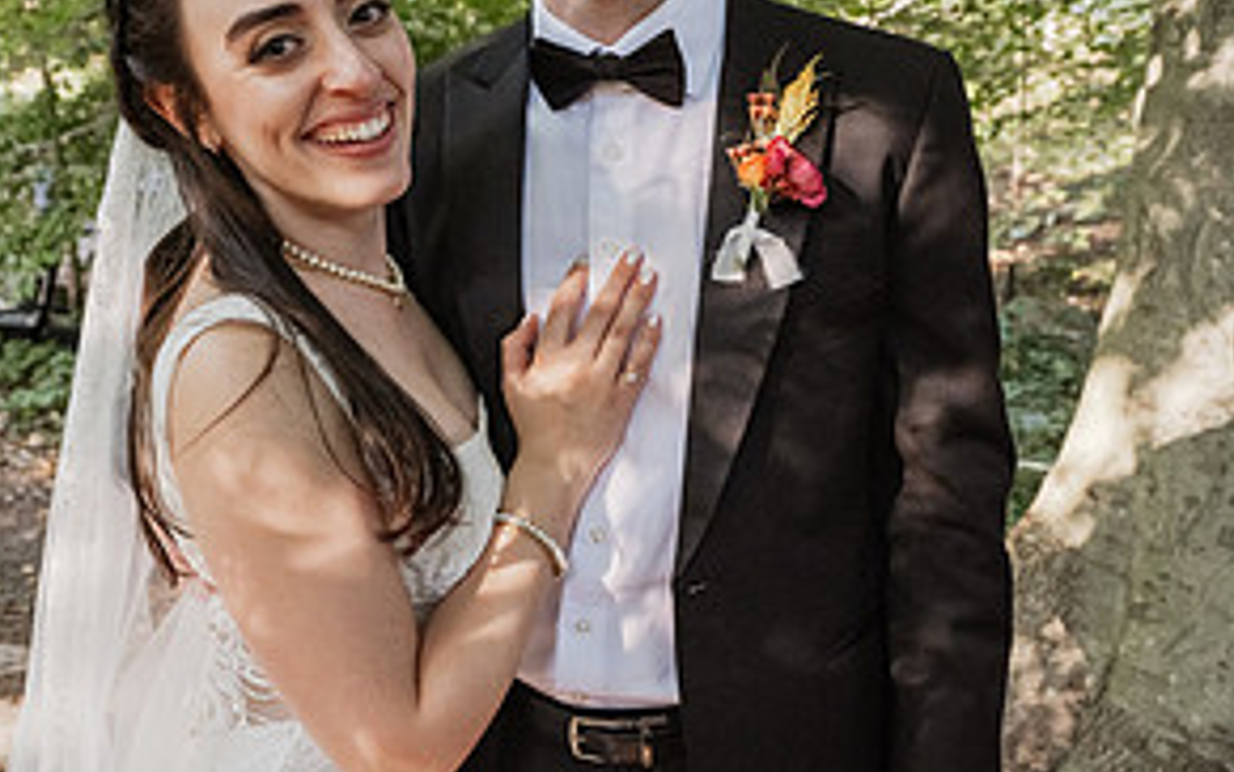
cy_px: 378
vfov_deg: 31.3
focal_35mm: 41
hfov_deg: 48.2
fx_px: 1379
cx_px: 615
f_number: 4.5
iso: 1600
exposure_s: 1/320
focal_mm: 26
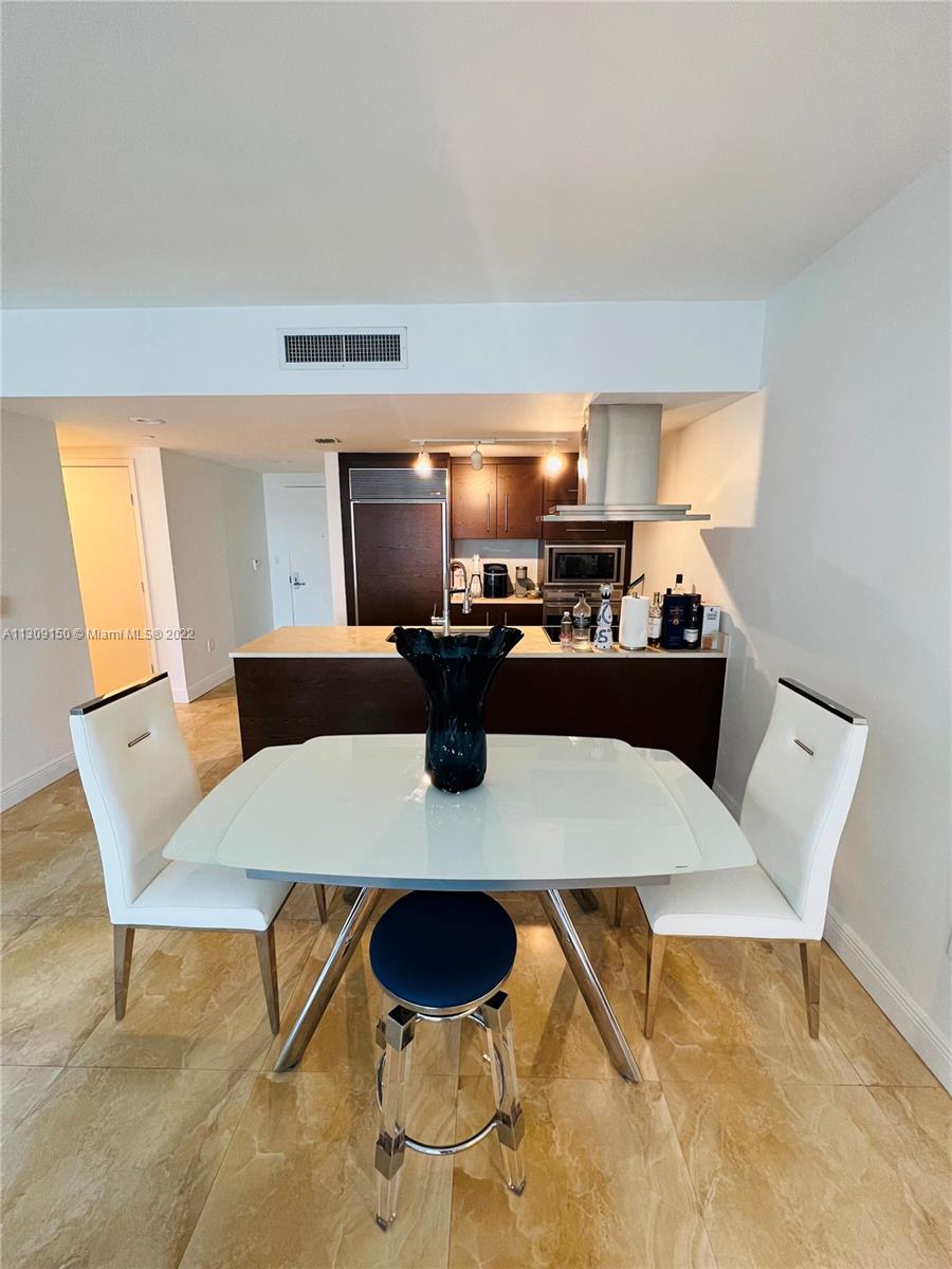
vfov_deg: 106.2
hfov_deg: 89.9
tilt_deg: -11.1
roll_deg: +0.0
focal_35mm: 13
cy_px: 634
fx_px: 477
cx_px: 476
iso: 200
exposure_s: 1/60
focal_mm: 1.57
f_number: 1.8
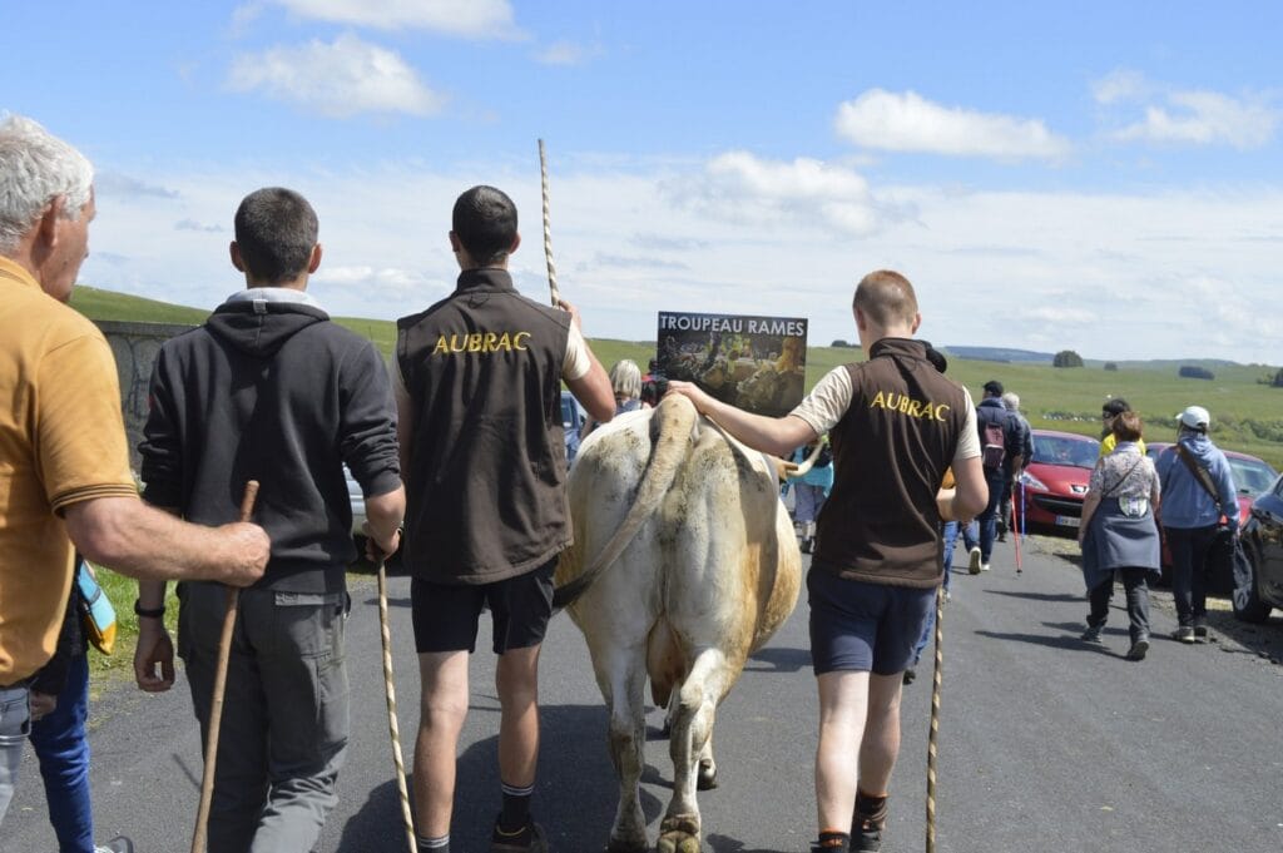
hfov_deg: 48.0
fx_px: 1442
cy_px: 426
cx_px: 642
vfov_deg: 33.0
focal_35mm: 40
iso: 100
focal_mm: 27
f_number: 8
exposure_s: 1/250
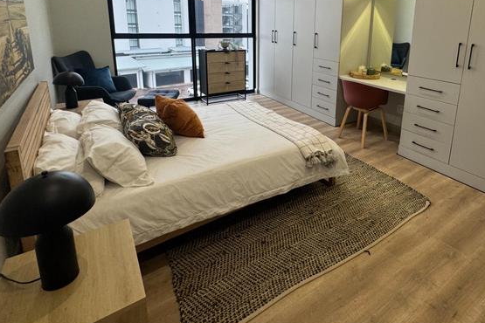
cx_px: 291
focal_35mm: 21
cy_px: 81
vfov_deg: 56.6
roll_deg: -1.1
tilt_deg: -11.7
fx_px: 283
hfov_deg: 80.3
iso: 100
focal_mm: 2.22
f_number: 2.2
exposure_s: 1/100
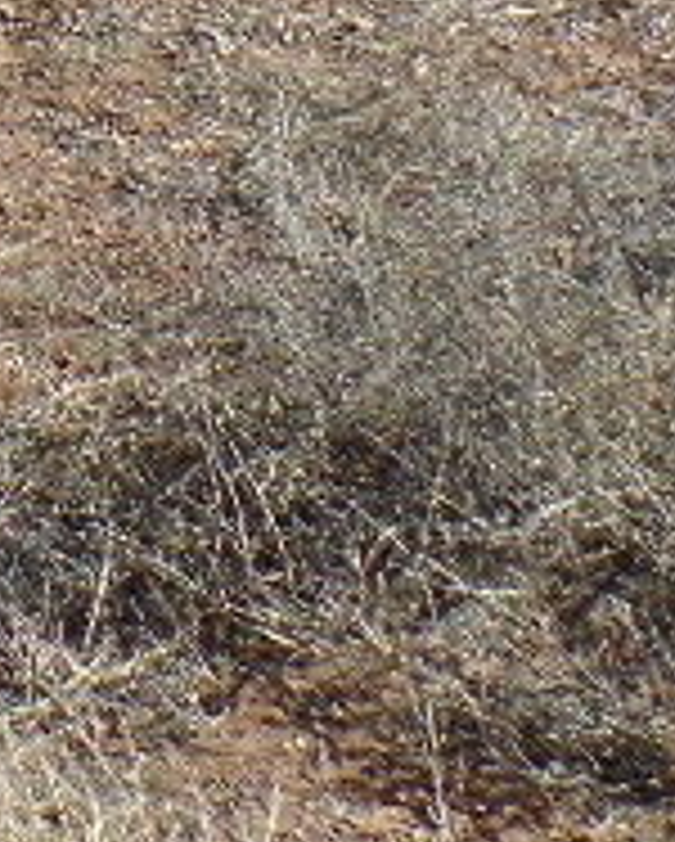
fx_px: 3067
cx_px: -792
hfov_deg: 11.1
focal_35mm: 123
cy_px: -491
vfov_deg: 14.4
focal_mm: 4.1
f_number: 3.5
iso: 80
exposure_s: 1/750
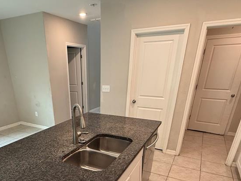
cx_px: 94
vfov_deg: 48.9
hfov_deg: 66.5
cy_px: 154
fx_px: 181
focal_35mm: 26
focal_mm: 2.22
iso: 200
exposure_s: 1/60
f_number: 2.2
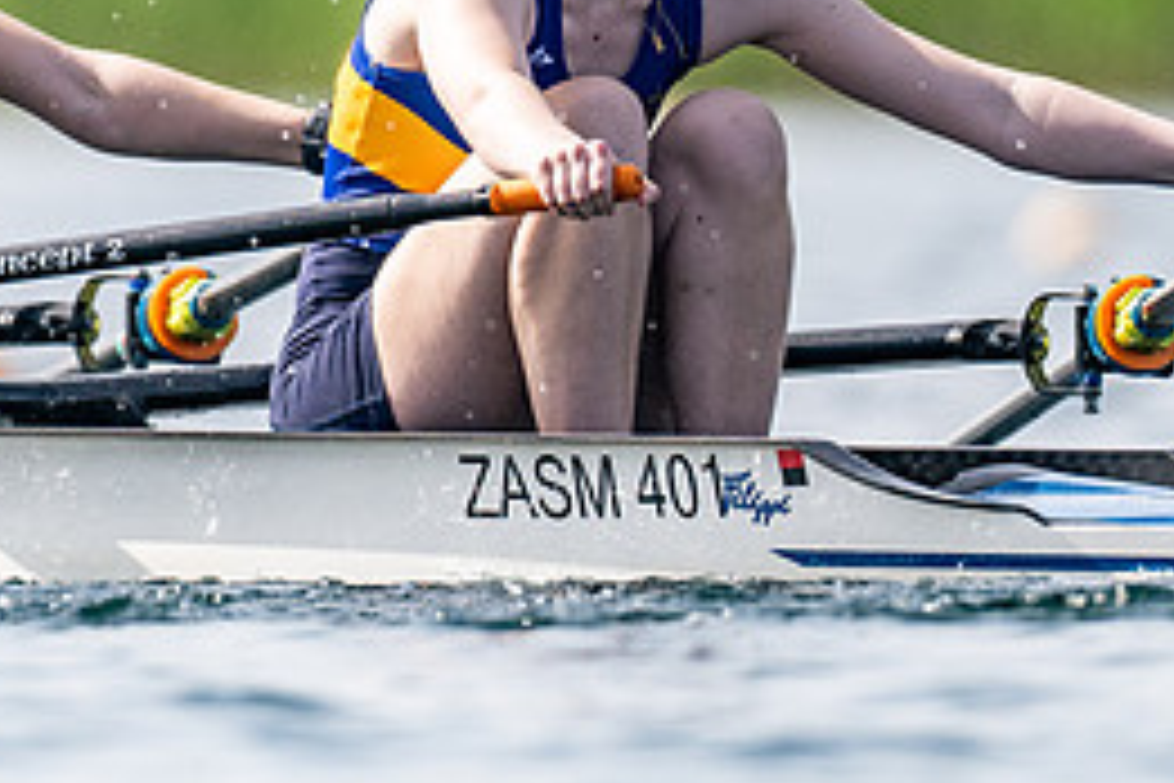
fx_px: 65217
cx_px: 373
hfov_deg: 1.0
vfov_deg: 0.7
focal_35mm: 2000
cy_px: 40
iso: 200
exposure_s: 1/2500
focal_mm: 600
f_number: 4
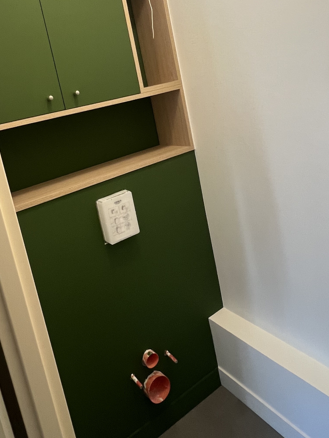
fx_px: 329
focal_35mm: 26
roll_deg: +12.9
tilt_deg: -7.4
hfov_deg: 52.6
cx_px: 129
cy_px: 140
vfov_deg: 65.2
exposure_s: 1/50
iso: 200
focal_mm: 1.57
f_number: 1.8
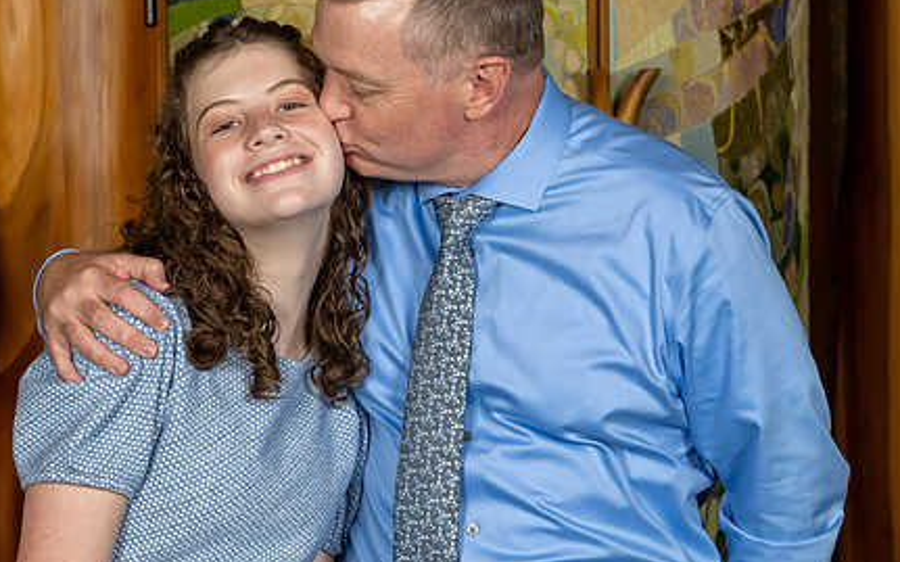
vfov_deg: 9.4
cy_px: 229
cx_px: 362
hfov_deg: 14.9
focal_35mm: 140
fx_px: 3433
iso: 640
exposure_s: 1/200
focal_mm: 52
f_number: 7.1
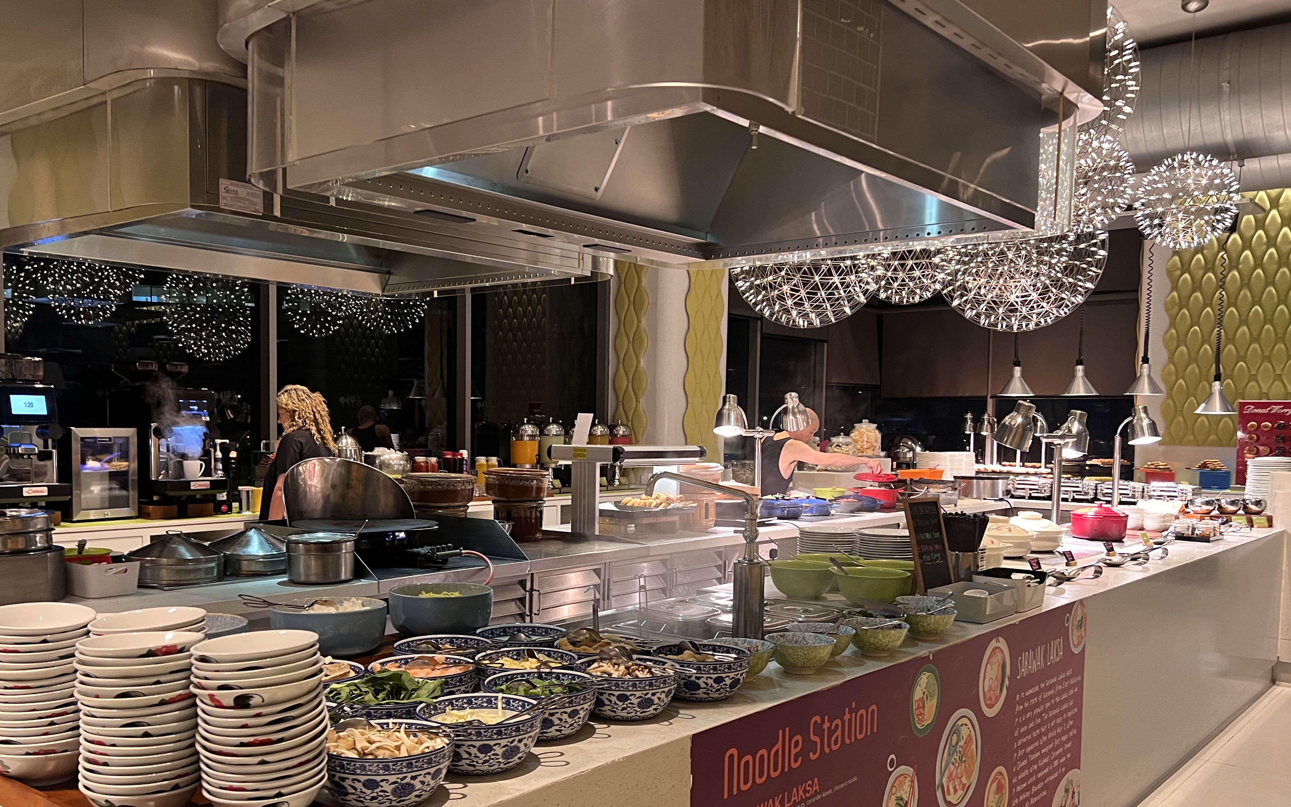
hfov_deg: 59.6
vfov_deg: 39.2
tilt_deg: -3.5
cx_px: 600
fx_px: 1126
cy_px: 487
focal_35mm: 32
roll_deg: -0.8
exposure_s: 1/50
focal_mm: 5.7
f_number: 1.5
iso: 125
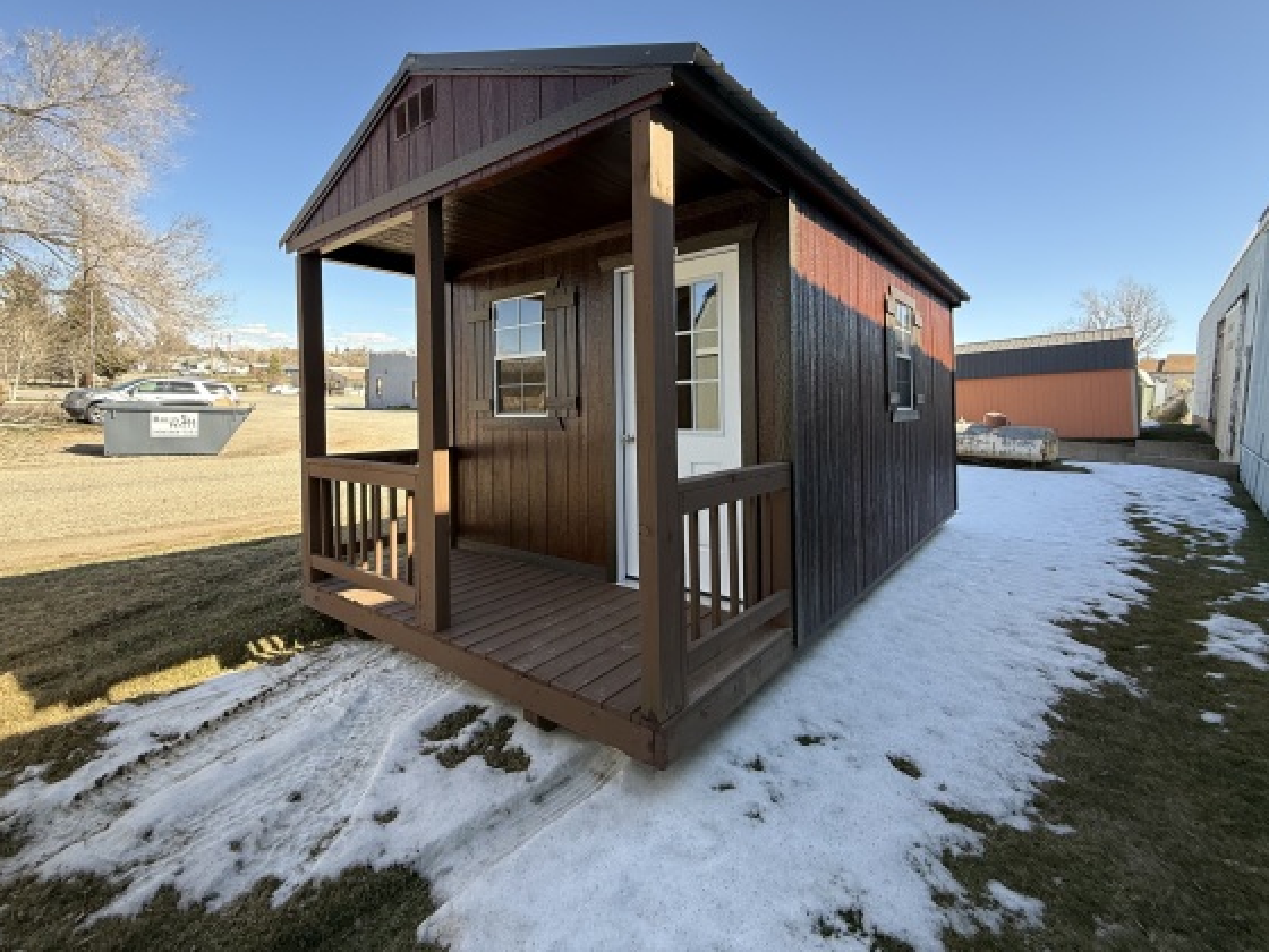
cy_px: 410
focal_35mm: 16
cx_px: 630
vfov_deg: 77.7
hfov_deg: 94.5
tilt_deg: +0.5
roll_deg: -0.3
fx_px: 587
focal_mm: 2.22
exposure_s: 1/312
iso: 64
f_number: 2.2
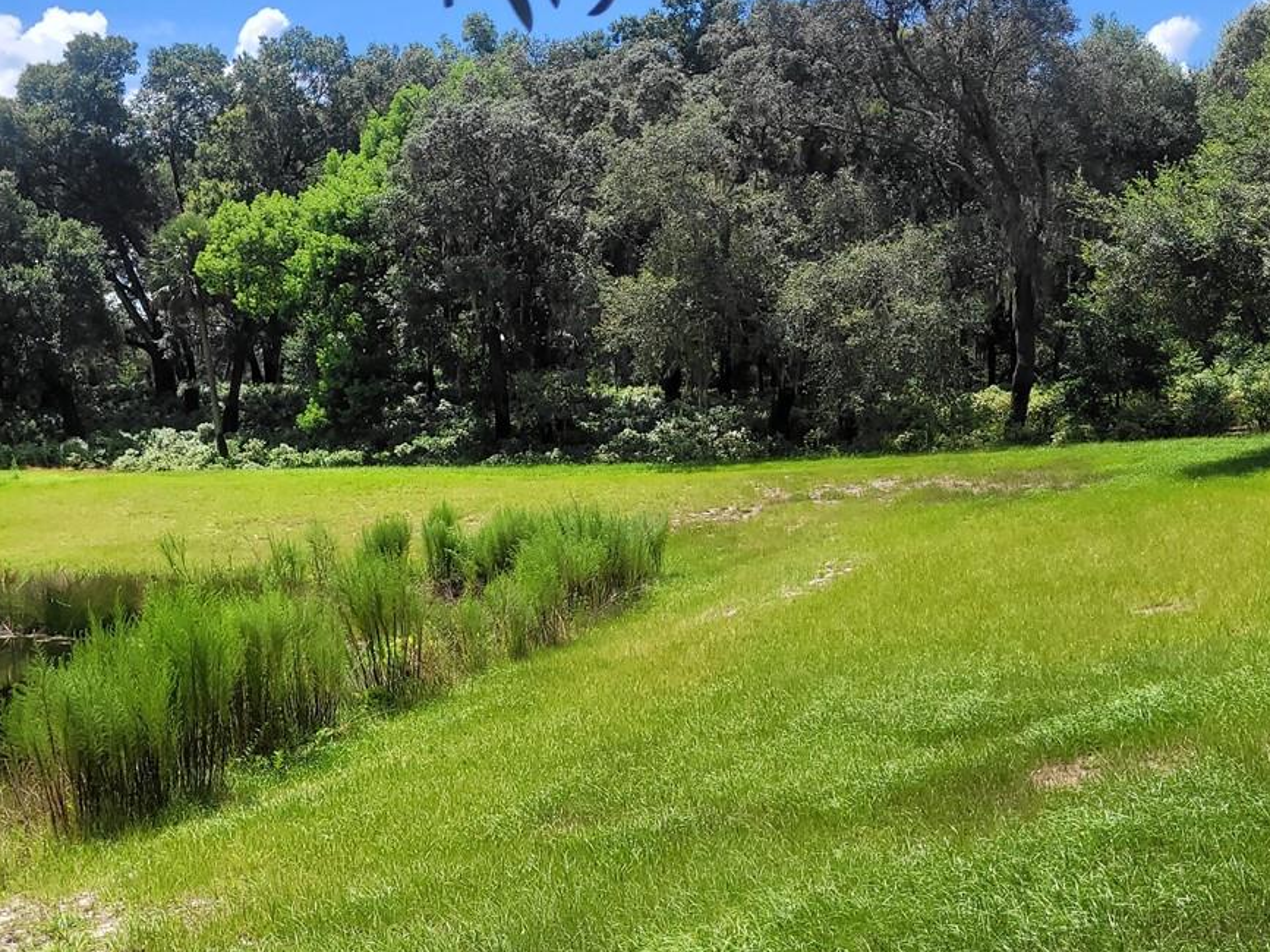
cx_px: 363
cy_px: 710
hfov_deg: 38.9
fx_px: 1761
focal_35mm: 48
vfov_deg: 29.8
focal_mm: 5.4
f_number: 1.8
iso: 40
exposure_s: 1/2145
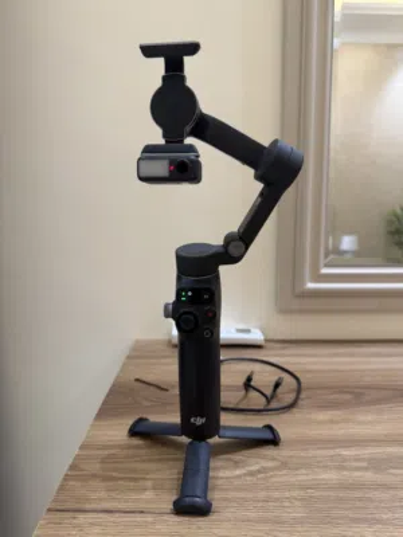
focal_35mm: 24
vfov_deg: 71.6
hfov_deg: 56.8
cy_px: 268
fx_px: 373
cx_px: 202
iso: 125
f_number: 1.78
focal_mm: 6.76
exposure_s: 1/50
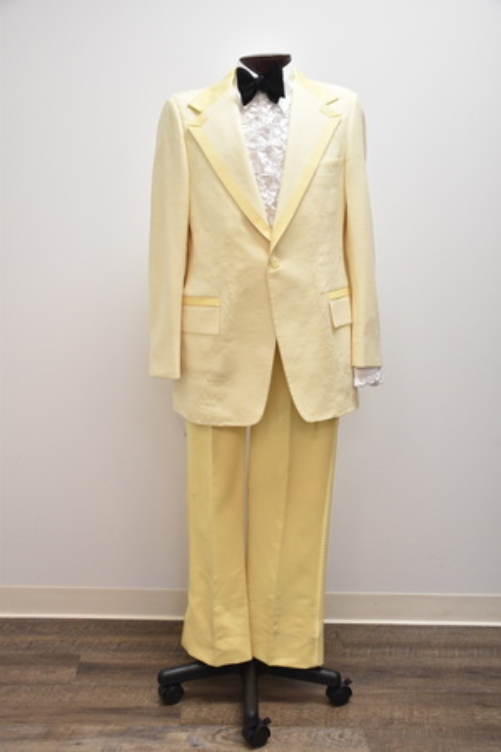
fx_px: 751
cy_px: 376
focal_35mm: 36
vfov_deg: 53.1
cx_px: 250
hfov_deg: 36.9
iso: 1000
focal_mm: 24
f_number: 4.5
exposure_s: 1/100
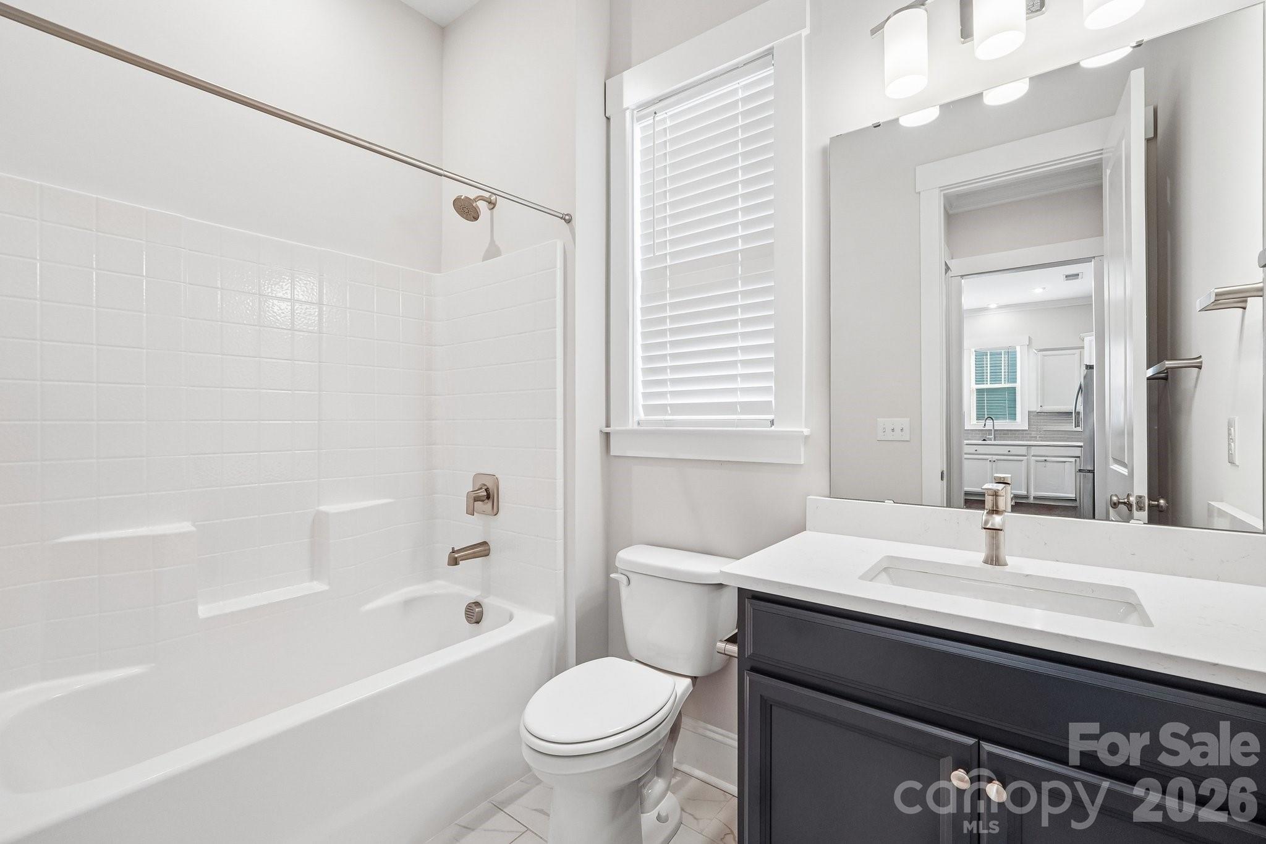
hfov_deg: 100.4
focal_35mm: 15
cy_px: 422
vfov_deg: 77.3
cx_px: 633
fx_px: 527
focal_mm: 10
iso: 400
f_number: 8
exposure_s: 1/20
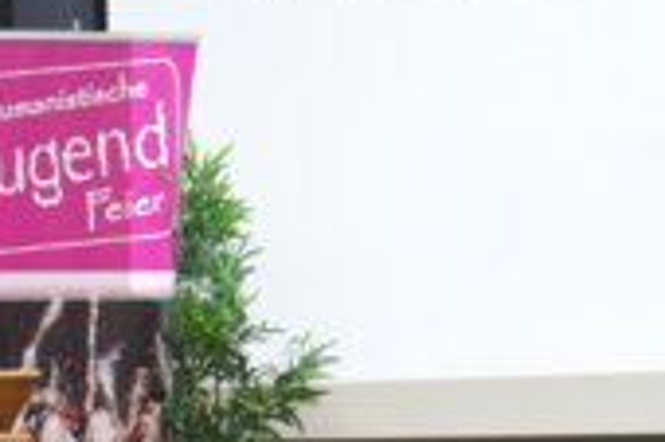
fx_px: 9172
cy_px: 338
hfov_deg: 4.1
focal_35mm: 497
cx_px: -12
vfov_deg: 2.8
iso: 1000
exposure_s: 1/60
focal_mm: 76.8
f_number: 8
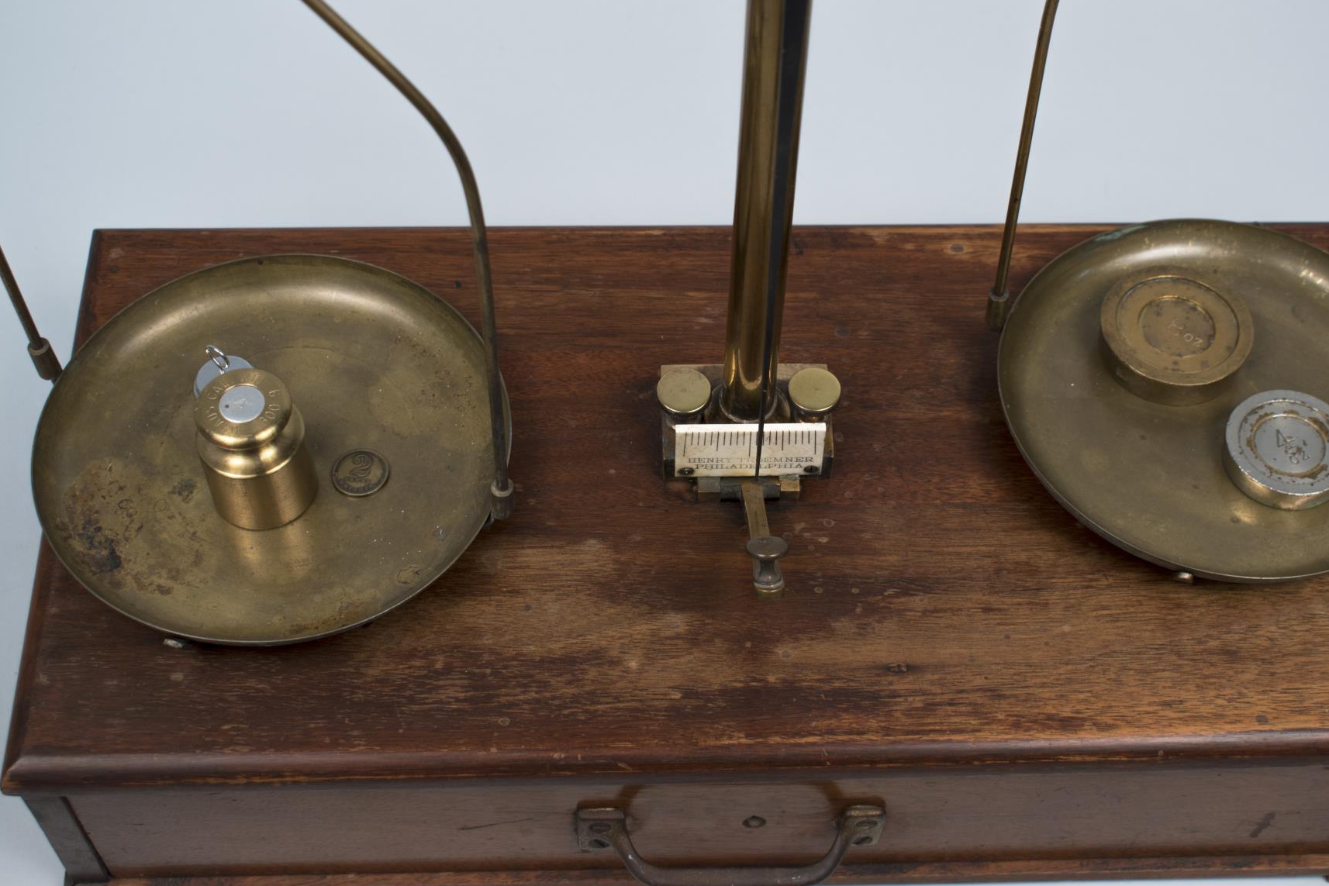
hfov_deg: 35.6
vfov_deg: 24.2
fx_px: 2067
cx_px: 719
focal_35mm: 56
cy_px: 397
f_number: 6.3
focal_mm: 32
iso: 200
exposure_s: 1/30
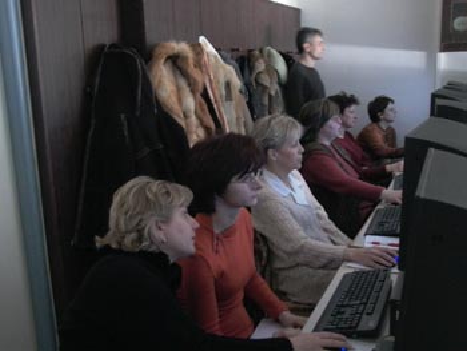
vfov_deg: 37.8
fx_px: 513
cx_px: 234
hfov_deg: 48.9
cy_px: 176
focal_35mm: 38
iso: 200
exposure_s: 1/8
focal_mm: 8.19
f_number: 2.13
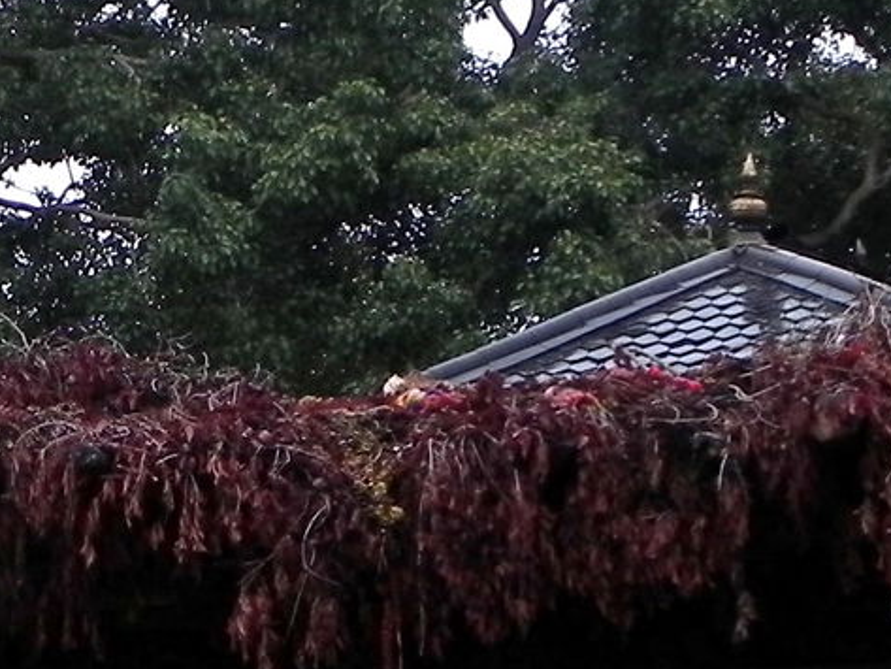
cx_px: 72
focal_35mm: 134
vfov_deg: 11.1
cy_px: 445
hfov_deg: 14.5
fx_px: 3450
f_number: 2.8
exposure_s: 1/34.4
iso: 160
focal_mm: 5.9
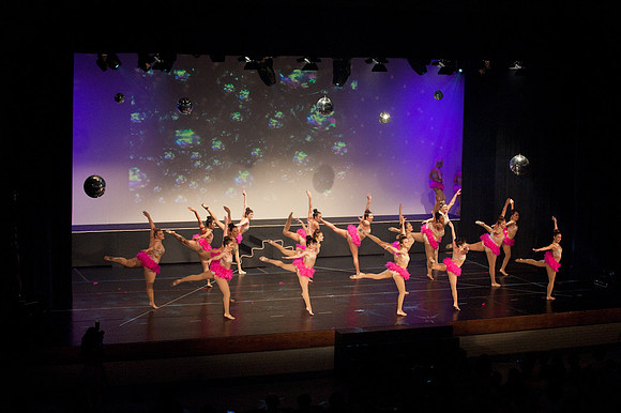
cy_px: 206
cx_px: 310
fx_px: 1207
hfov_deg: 28.9
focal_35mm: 70
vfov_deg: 19.4
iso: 3200
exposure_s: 1/200
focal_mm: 70
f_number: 4
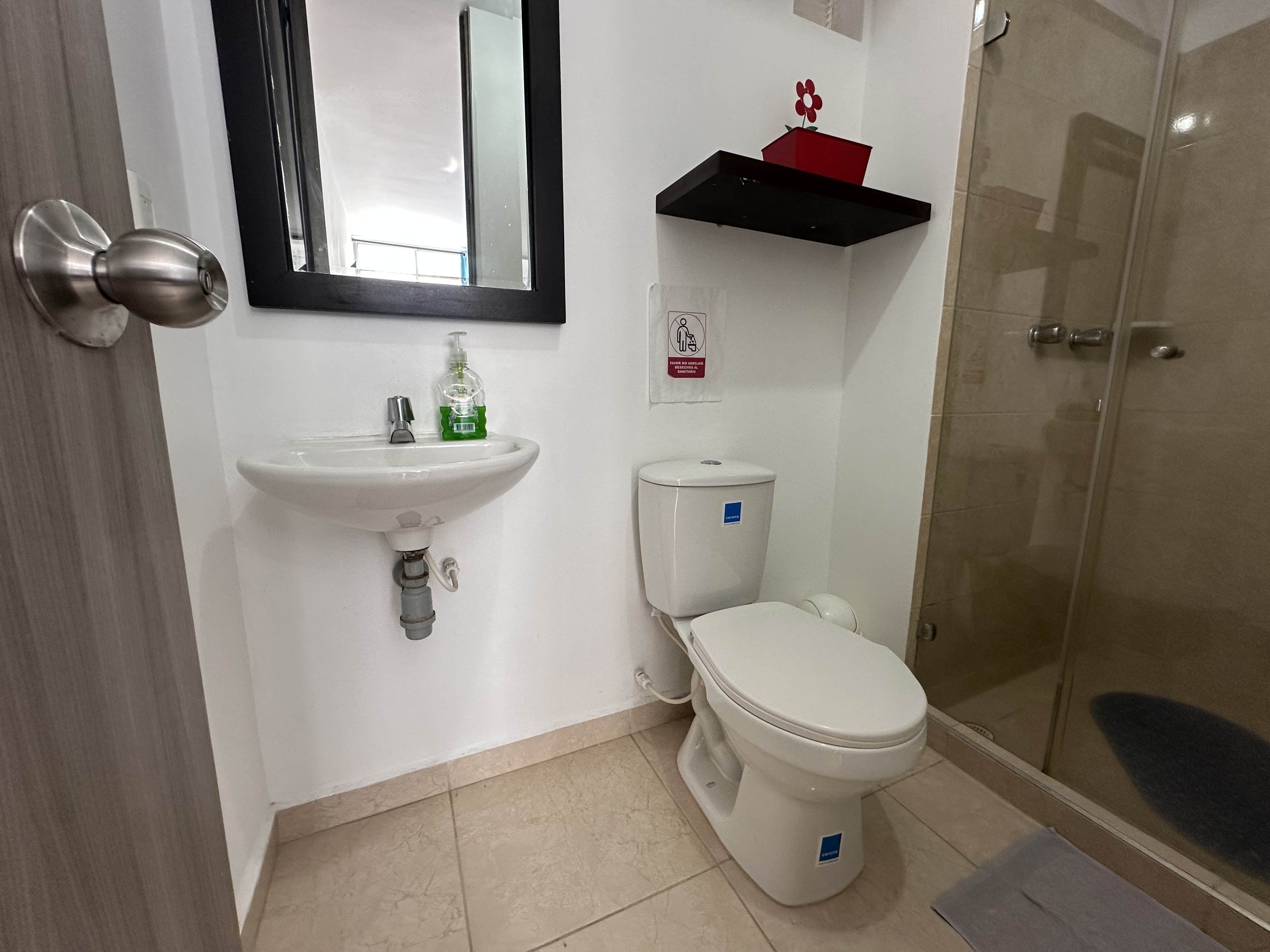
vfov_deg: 85.7
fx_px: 514
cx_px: 635
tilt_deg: -9.4
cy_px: 476
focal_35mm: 14
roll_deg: -0.8
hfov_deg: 102.1
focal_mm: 2.22
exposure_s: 1/120
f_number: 2.2
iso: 160
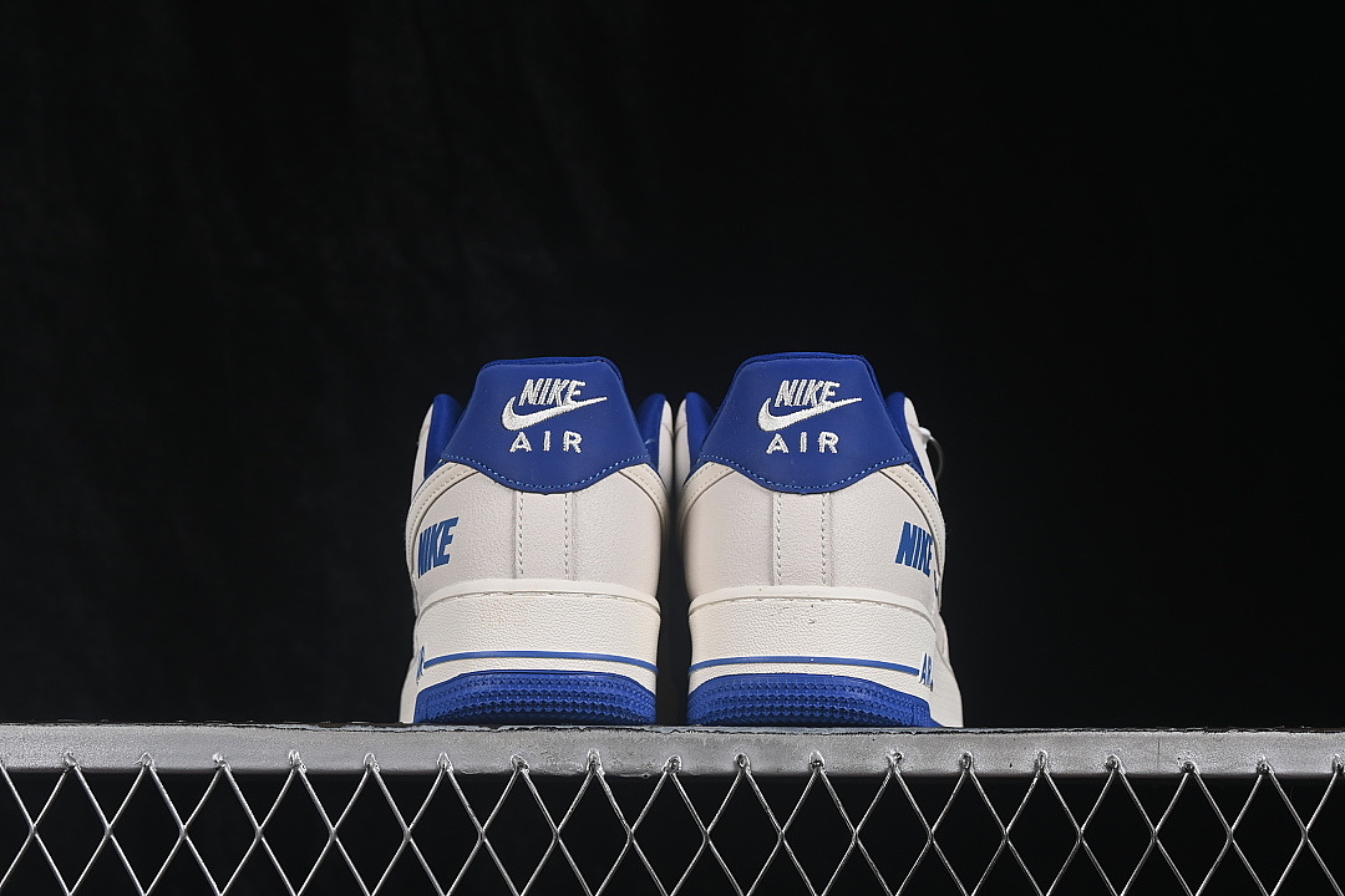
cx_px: 672
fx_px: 2802
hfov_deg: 27.0
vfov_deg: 18.2
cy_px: 448
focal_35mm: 75
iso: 160
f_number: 8
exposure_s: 1/80
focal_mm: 50
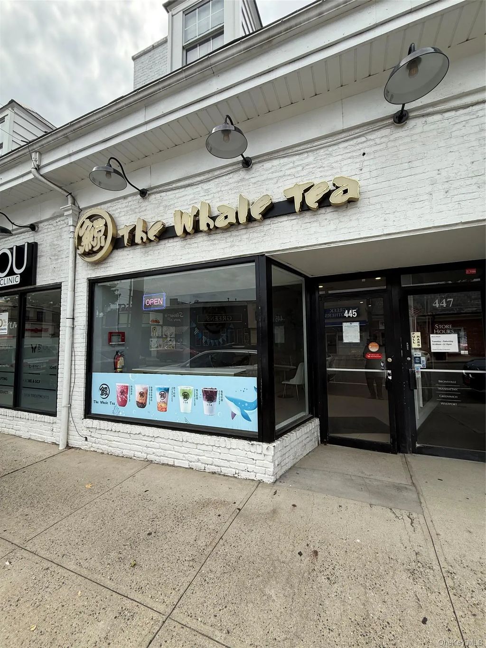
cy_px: 324
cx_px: 243
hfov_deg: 85.7
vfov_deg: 102.1
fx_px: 262
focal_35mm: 14
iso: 50
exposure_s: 1/942
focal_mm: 2.22
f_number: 2.2
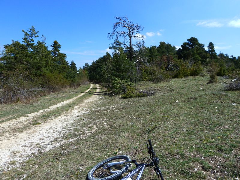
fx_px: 173
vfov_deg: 54.9
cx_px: 120
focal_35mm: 25
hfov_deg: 69.4
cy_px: 90
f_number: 4.5
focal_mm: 4.1
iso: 80
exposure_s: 1/500
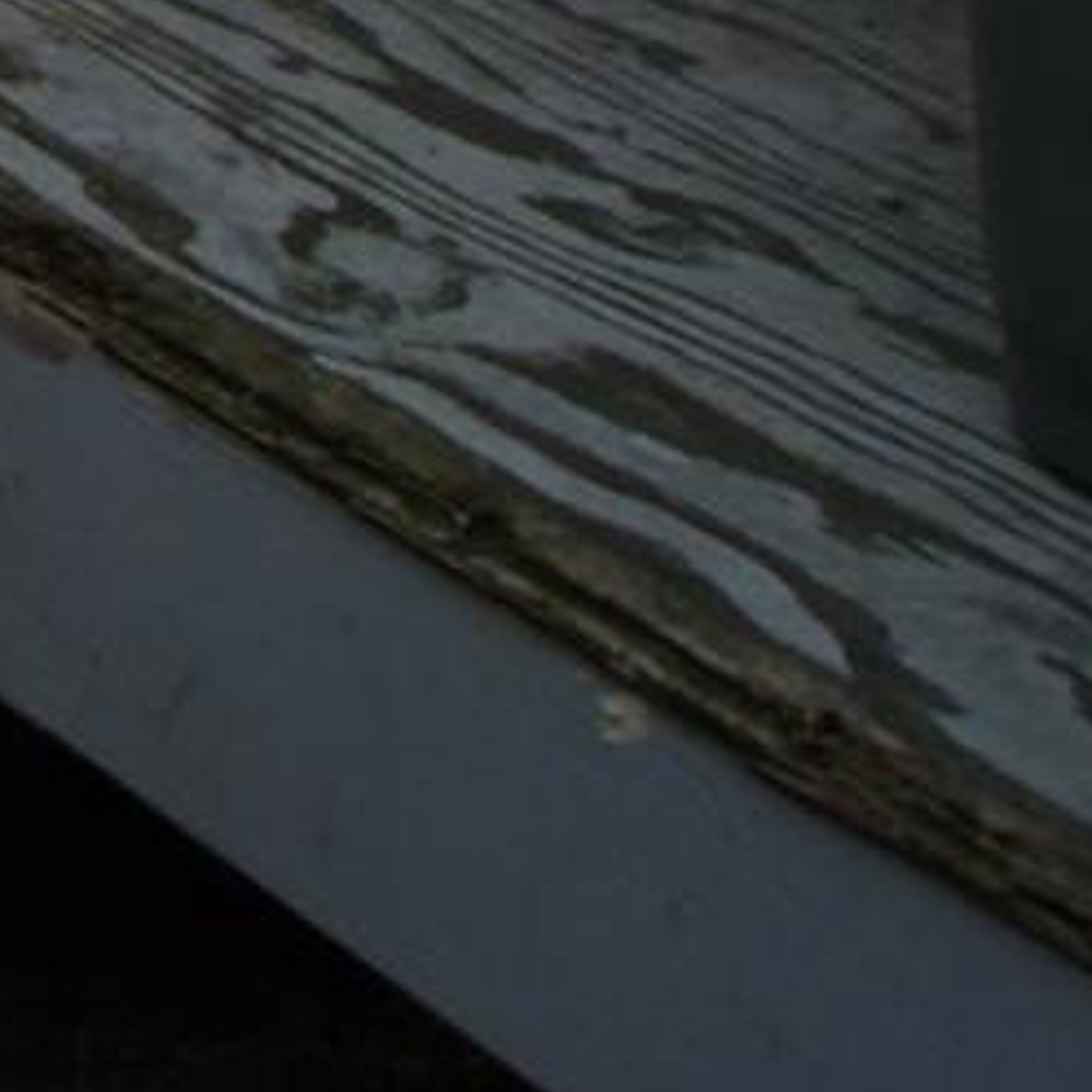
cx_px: -2206
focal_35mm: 190
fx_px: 6781
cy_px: -1700
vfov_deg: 8.3
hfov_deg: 7.9
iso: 100
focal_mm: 18
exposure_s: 1/100
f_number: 10
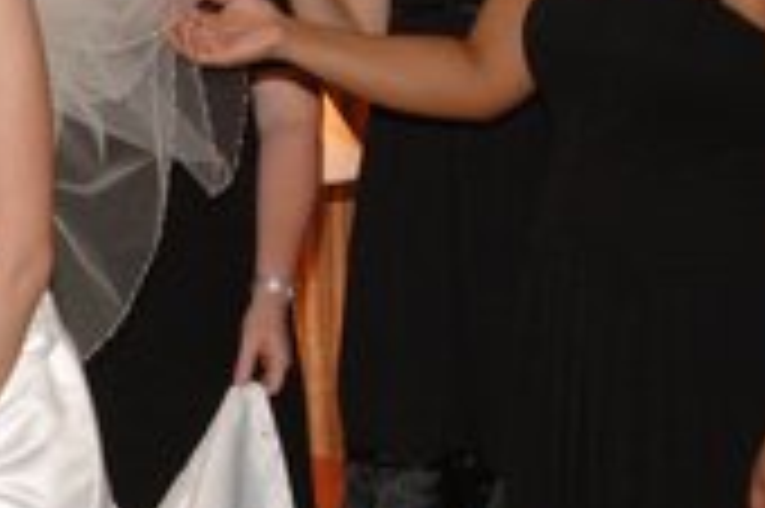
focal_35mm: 158
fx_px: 3354
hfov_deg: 12.8
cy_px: 380
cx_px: -99
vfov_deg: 8.7
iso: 400
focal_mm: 28
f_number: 5.6
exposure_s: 1/60
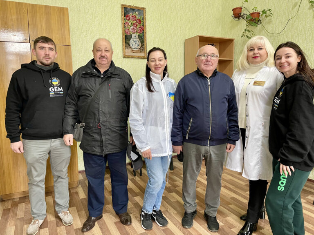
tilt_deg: -6.5
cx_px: 157
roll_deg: +0.1
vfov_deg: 54.9
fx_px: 227
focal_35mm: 25
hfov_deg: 69.4
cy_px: 118
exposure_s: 1/60
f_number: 1.6
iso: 250
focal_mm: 5.1
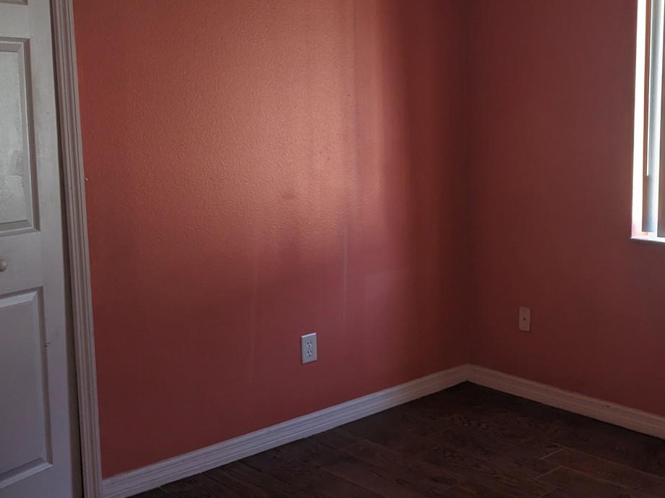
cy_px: 224
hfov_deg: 39.1
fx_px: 903
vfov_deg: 30.9
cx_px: 514
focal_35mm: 47
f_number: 1.73
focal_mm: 4.38
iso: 155
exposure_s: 1/90
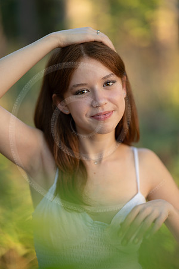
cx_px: 90
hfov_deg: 16.1
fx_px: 634
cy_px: 134
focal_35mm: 85
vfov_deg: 23.9
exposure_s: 1/320
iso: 160
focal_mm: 85
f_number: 1.2
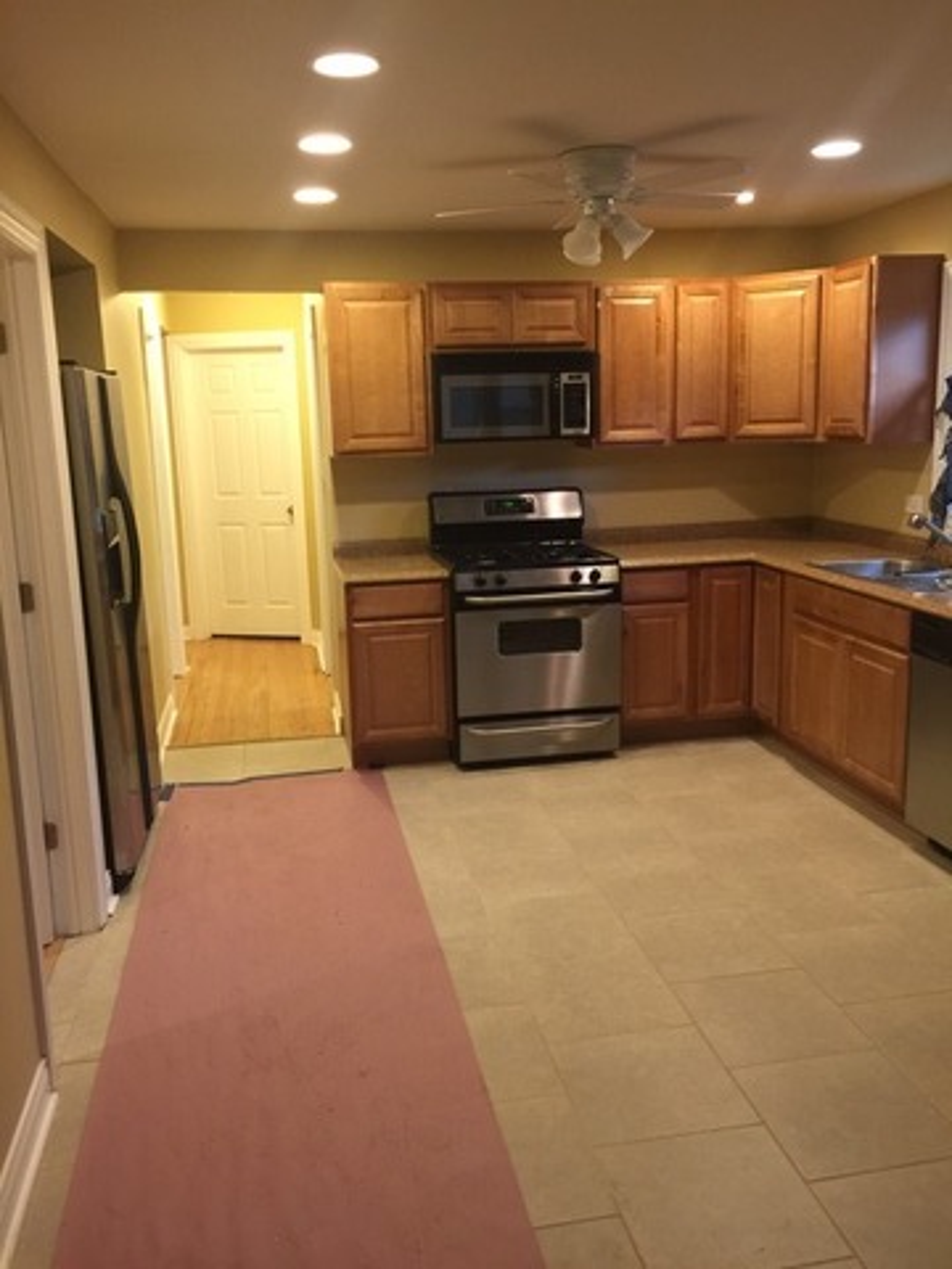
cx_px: 476
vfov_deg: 61.7
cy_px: 634
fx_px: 1063
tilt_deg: -12.1
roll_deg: +1.9
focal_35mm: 29
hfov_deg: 48.2
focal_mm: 4.15
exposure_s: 1/15
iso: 100
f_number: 2.2
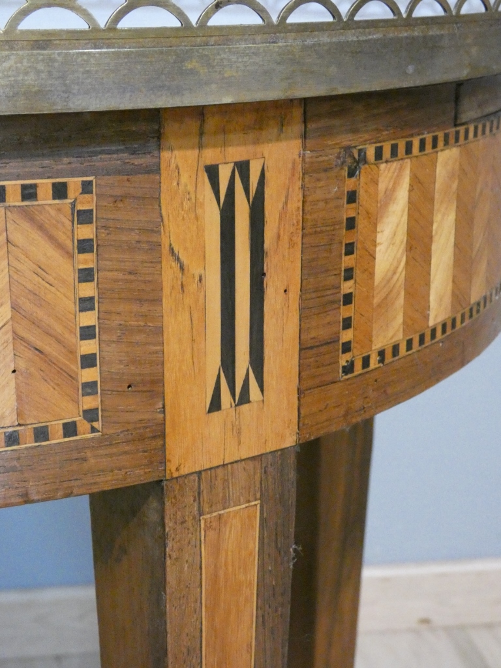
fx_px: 1216
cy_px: 334
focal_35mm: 63
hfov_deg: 23.3
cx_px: 250
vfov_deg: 30.7
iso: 2000
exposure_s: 1/125
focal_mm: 11.3
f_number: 4.2
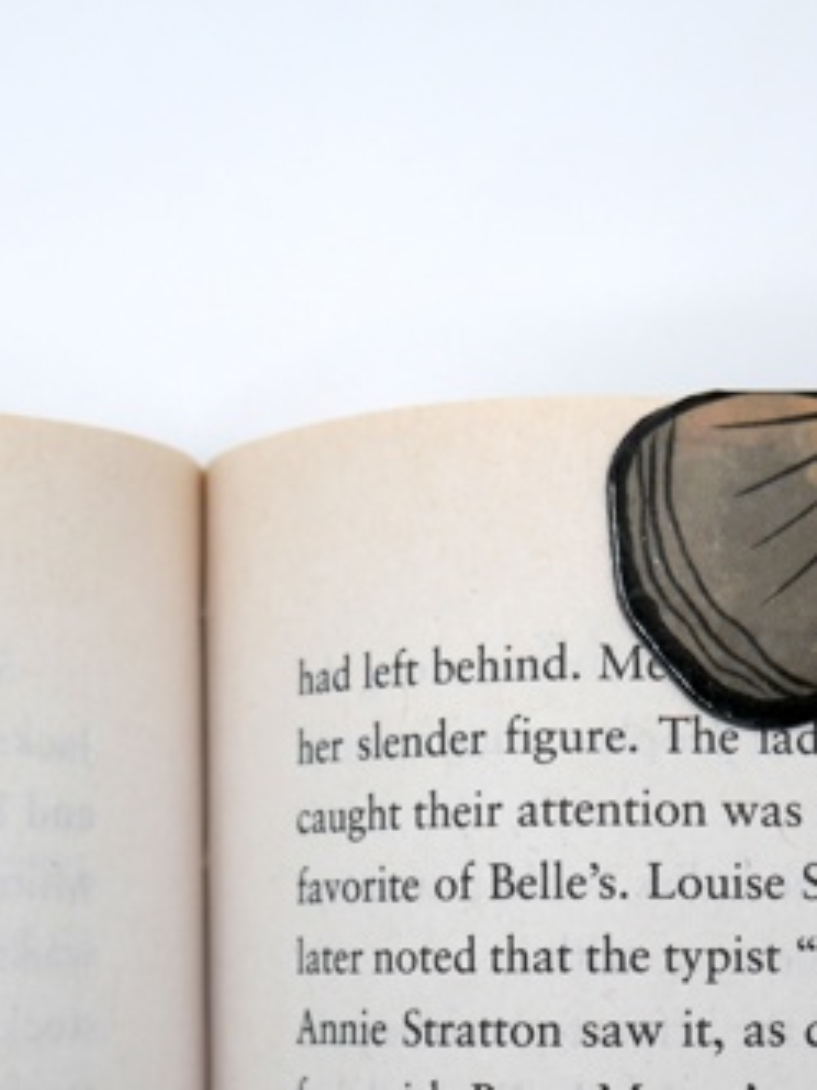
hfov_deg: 20.2
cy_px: 850
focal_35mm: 72
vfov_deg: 26.6
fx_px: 2267
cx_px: 646
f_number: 4.5
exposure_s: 1/160
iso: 200
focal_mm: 17
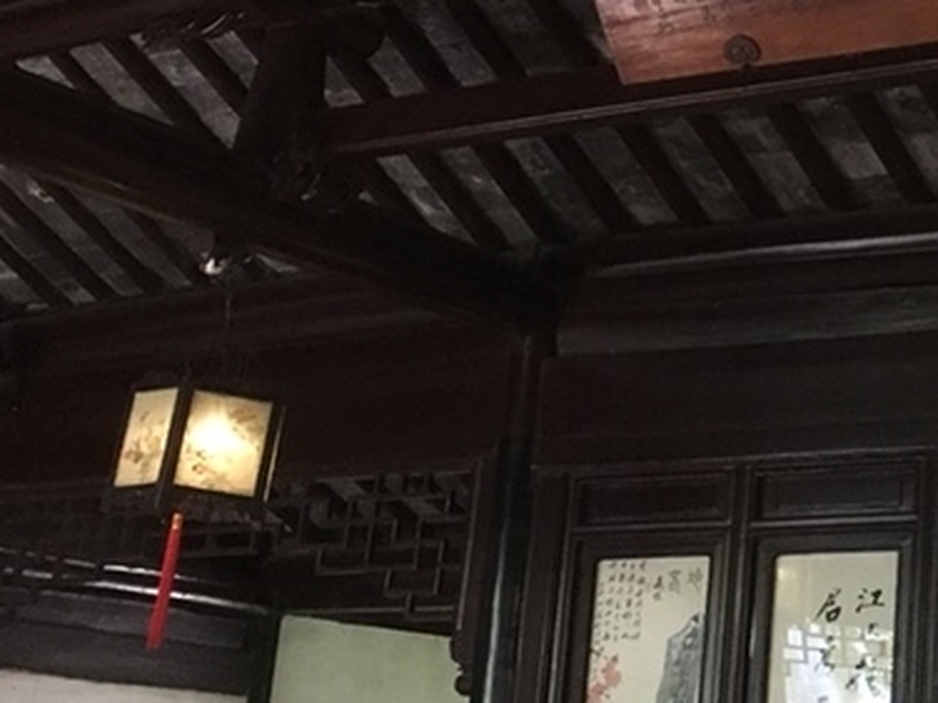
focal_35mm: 79
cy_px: 65
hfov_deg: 23.7
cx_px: 940
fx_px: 2141
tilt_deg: +18.9
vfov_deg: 18.3
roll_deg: -2.0
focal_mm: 4.15
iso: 200
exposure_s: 1/30
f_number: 2.2
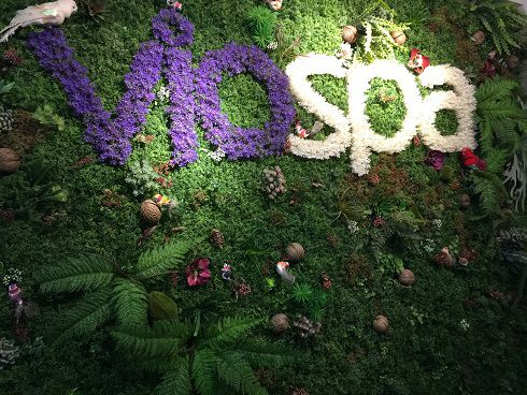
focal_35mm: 29
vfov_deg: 48.3
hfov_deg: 61.6
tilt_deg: +2.1
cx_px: 264
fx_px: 442
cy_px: 198
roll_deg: +2.3
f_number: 2.2
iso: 50
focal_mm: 4.15
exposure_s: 1/17
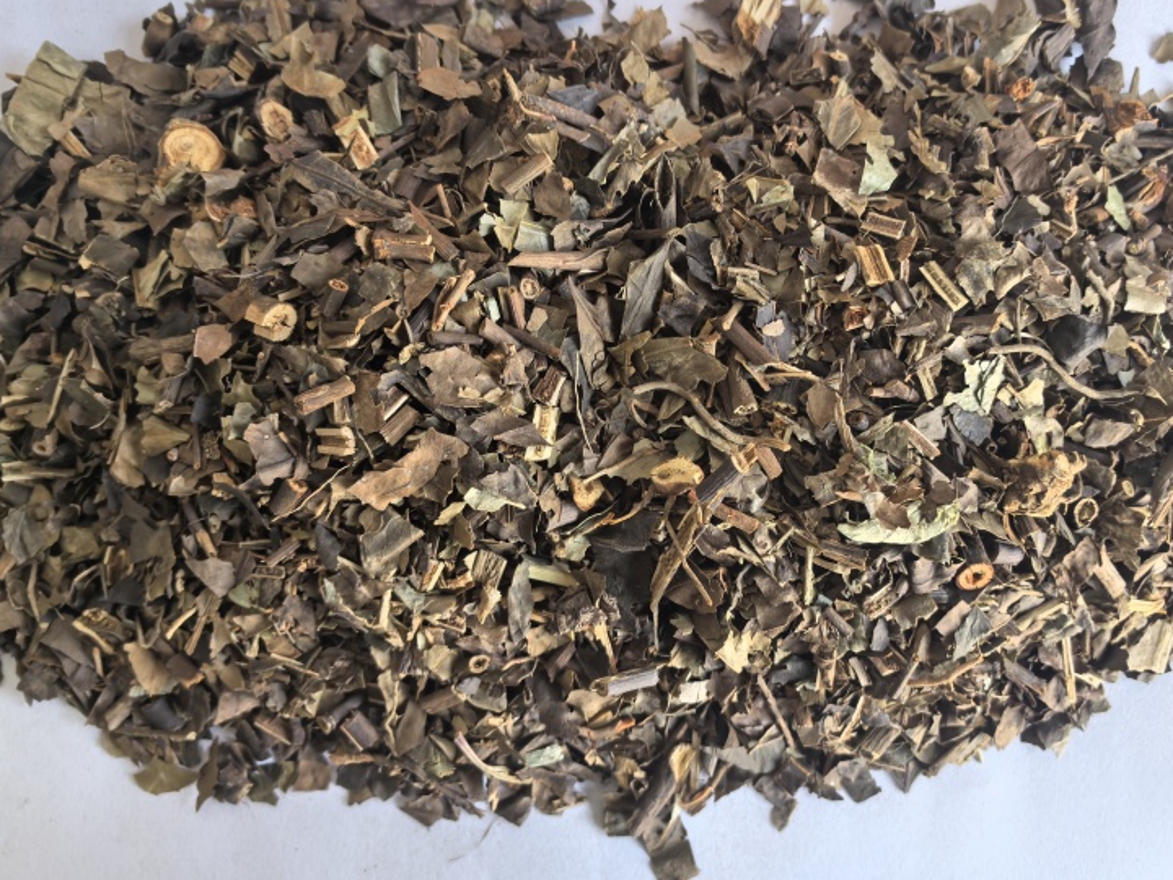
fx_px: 1017
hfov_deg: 59.9
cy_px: 442
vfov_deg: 46.8
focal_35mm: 30
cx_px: 632
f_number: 2
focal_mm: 5.75
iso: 160
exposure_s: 1/100
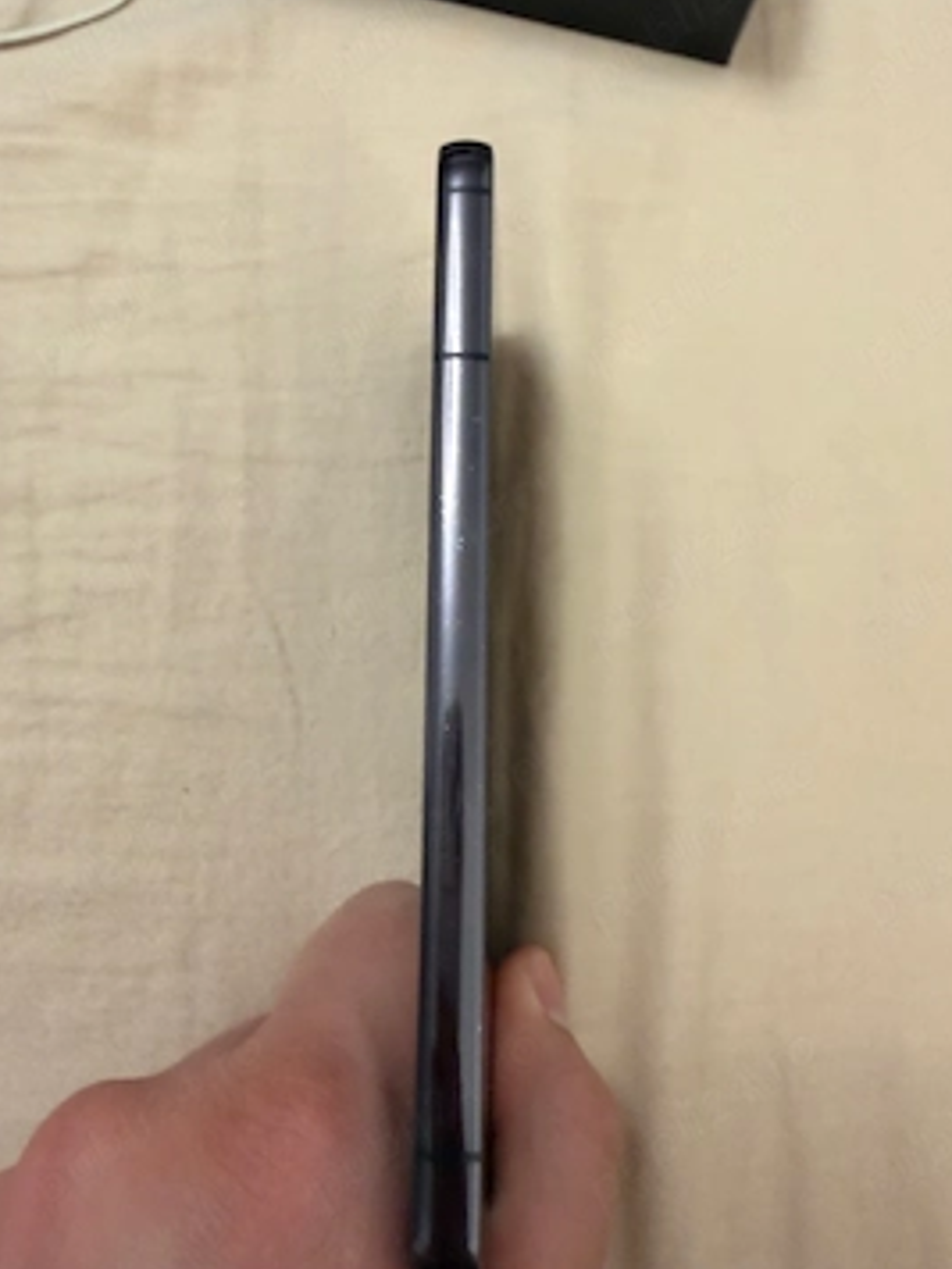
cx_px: 496
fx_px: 990
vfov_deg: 65.3
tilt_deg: -68.4
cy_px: 606
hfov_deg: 51.3
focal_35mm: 27
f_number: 2.2
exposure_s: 1/50
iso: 400
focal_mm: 2.22
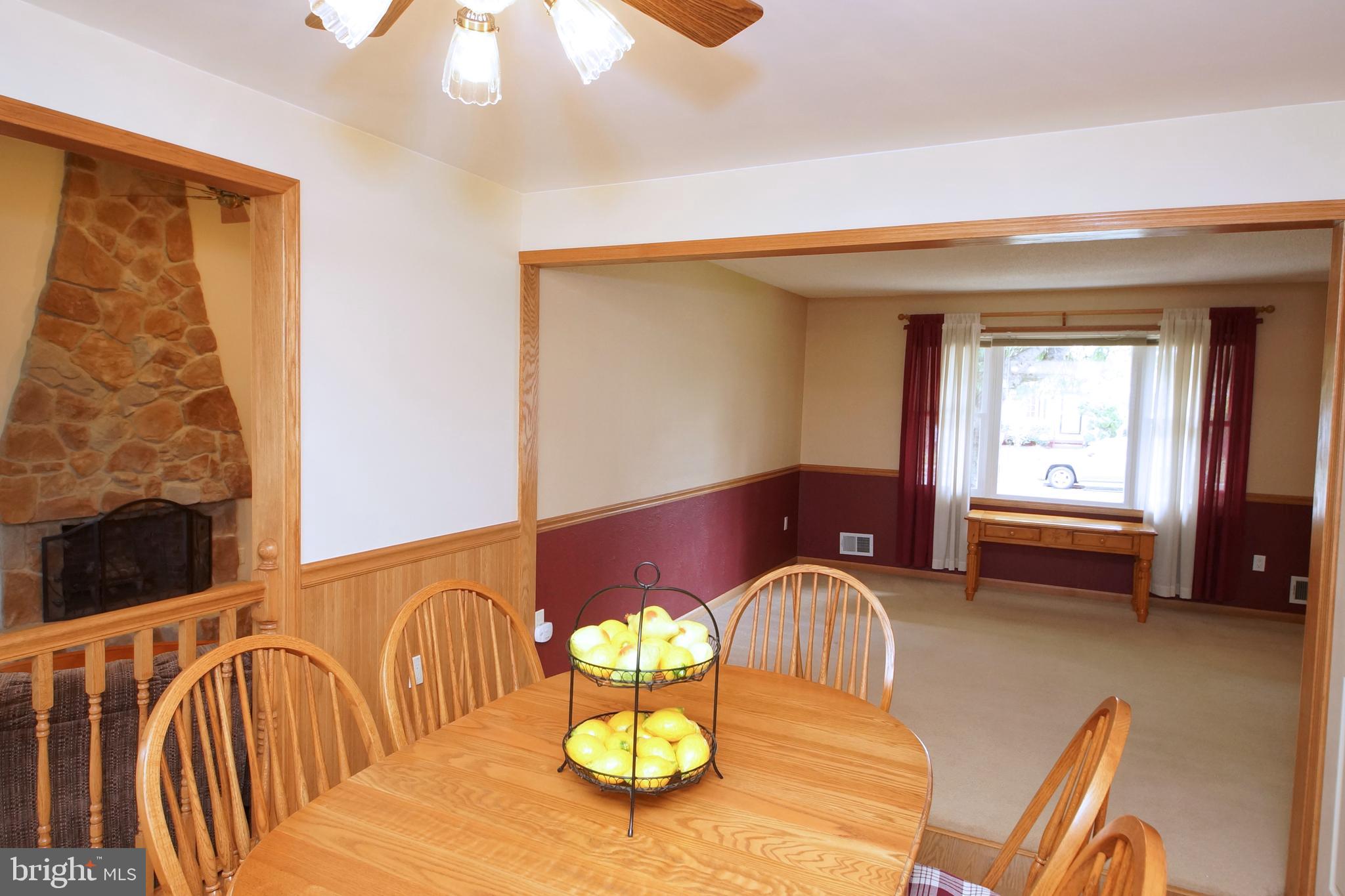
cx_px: 672
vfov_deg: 57.2
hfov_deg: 78.6
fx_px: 822
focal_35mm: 22
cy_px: 448
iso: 800
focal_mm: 15
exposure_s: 1/30
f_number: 5.6
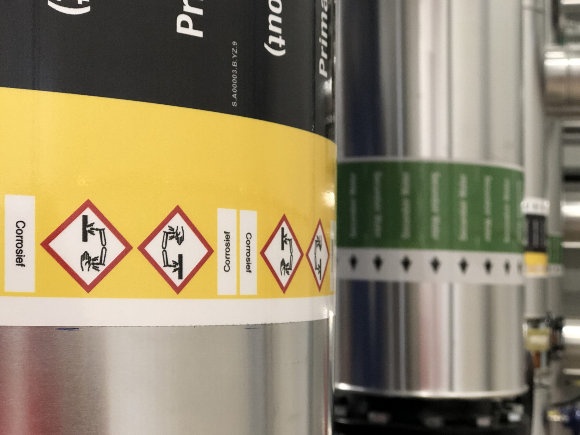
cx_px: 290
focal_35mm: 57
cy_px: 218
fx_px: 955
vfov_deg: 25.7
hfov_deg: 33.8
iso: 200
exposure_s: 1/33
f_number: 2.8
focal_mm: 6.6
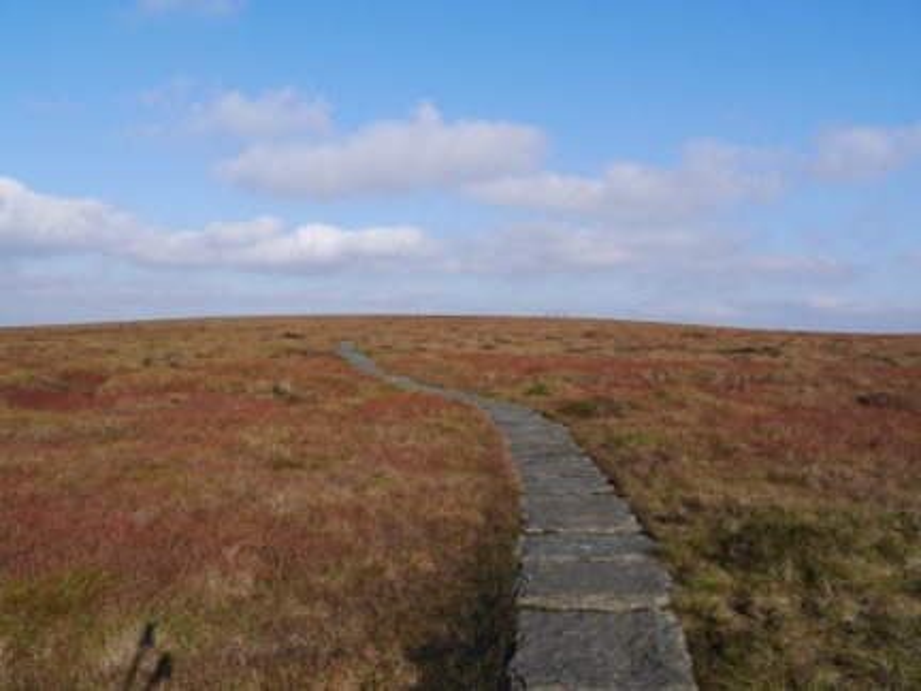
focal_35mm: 30
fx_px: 798
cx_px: 460
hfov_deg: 60.0
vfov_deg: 46.8
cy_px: 346
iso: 160
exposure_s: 1/400
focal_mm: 15
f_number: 8
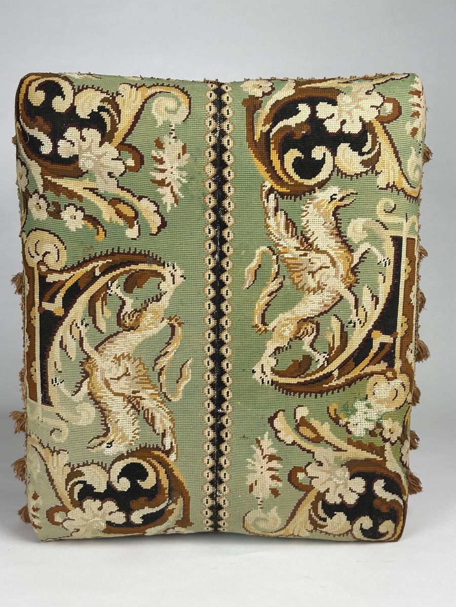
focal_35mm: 48
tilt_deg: -11.1
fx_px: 843
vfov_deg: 39.7
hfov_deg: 30.3
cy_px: 304
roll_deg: -0.3
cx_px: 228
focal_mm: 6.86
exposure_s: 1/100
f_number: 1.78
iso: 80
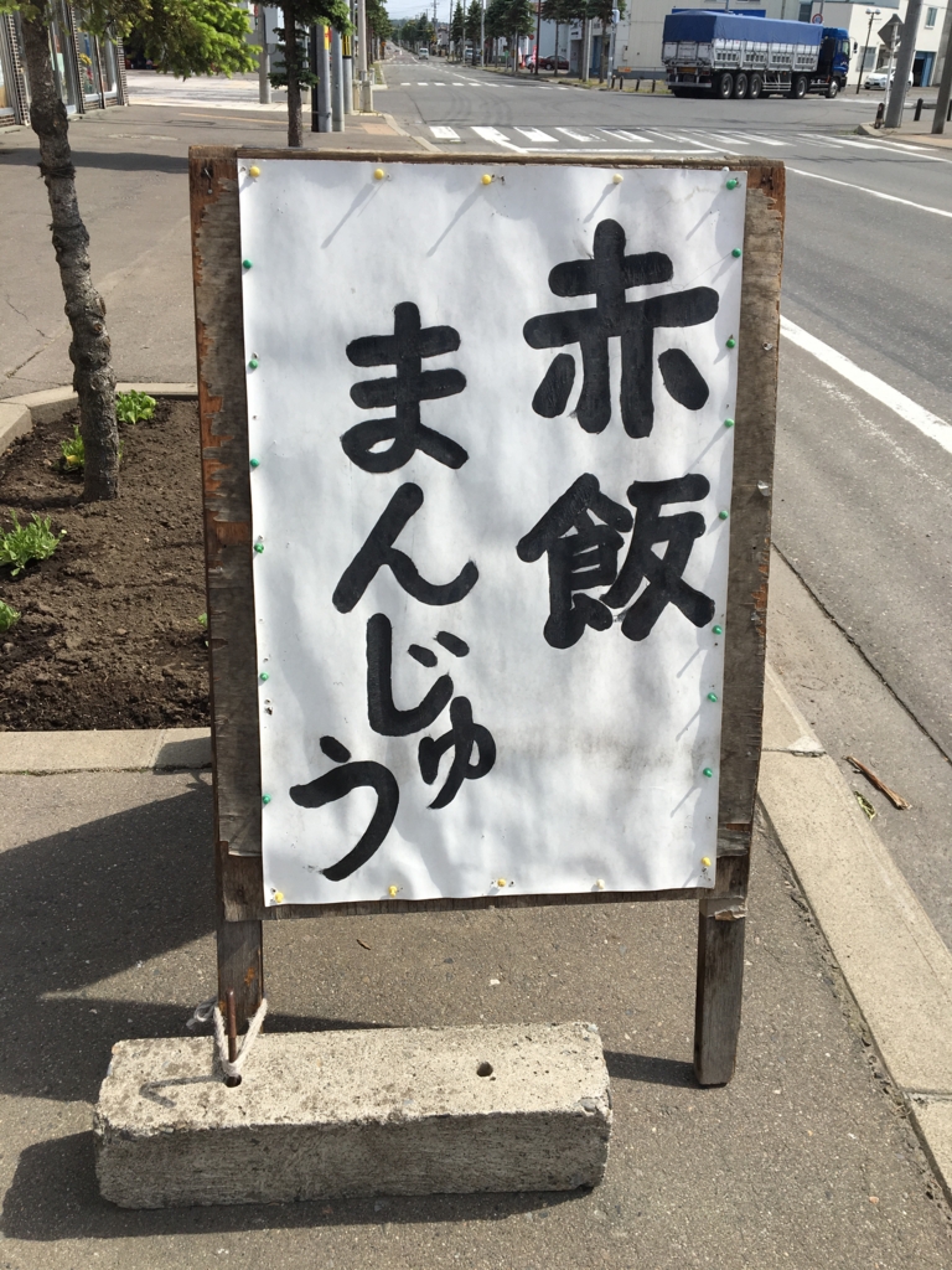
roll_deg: -0.3
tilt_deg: -26.6
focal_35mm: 29
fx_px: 1063
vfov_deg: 61.7
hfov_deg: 48.2
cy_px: 635
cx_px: 476
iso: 25
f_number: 2.2
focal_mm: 4.15
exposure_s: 1/1709
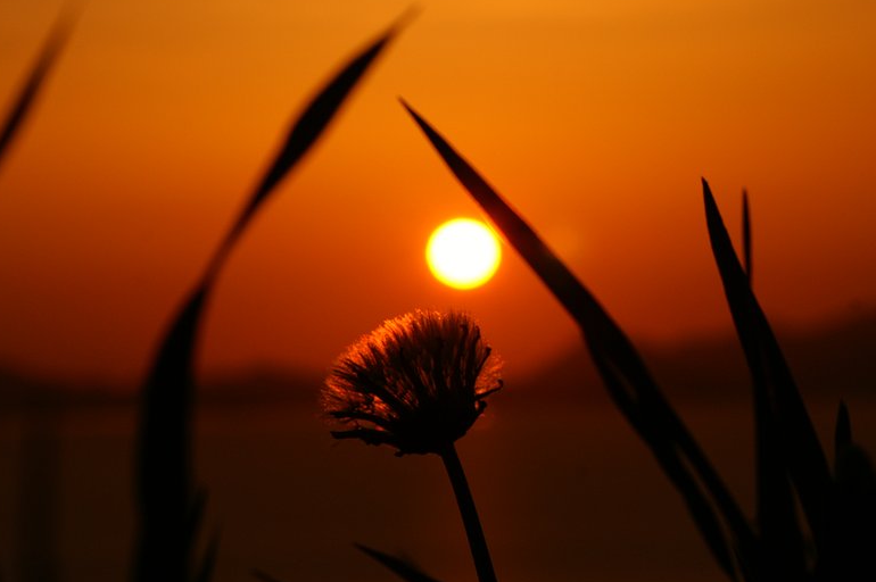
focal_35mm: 170
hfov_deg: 12.1
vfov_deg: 8.1
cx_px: 512
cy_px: 245
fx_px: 4125
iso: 100
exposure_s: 1/320
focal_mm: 85
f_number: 11
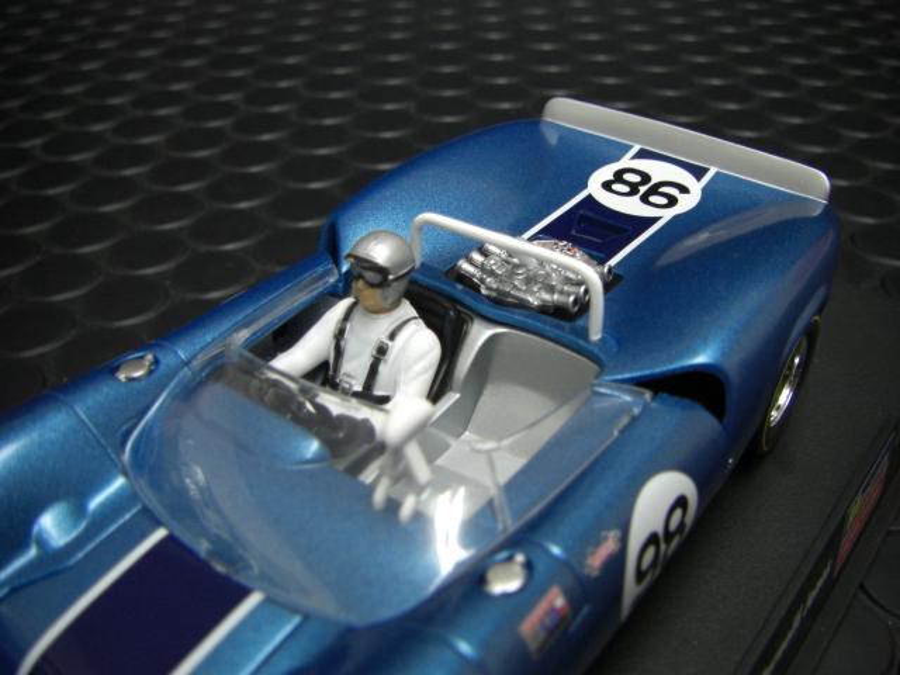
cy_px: 338
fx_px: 988
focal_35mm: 38
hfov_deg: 49.0
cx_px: 450
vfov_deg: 37.7
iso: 200
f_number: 3.4
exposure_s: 1/30
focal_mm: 6.3
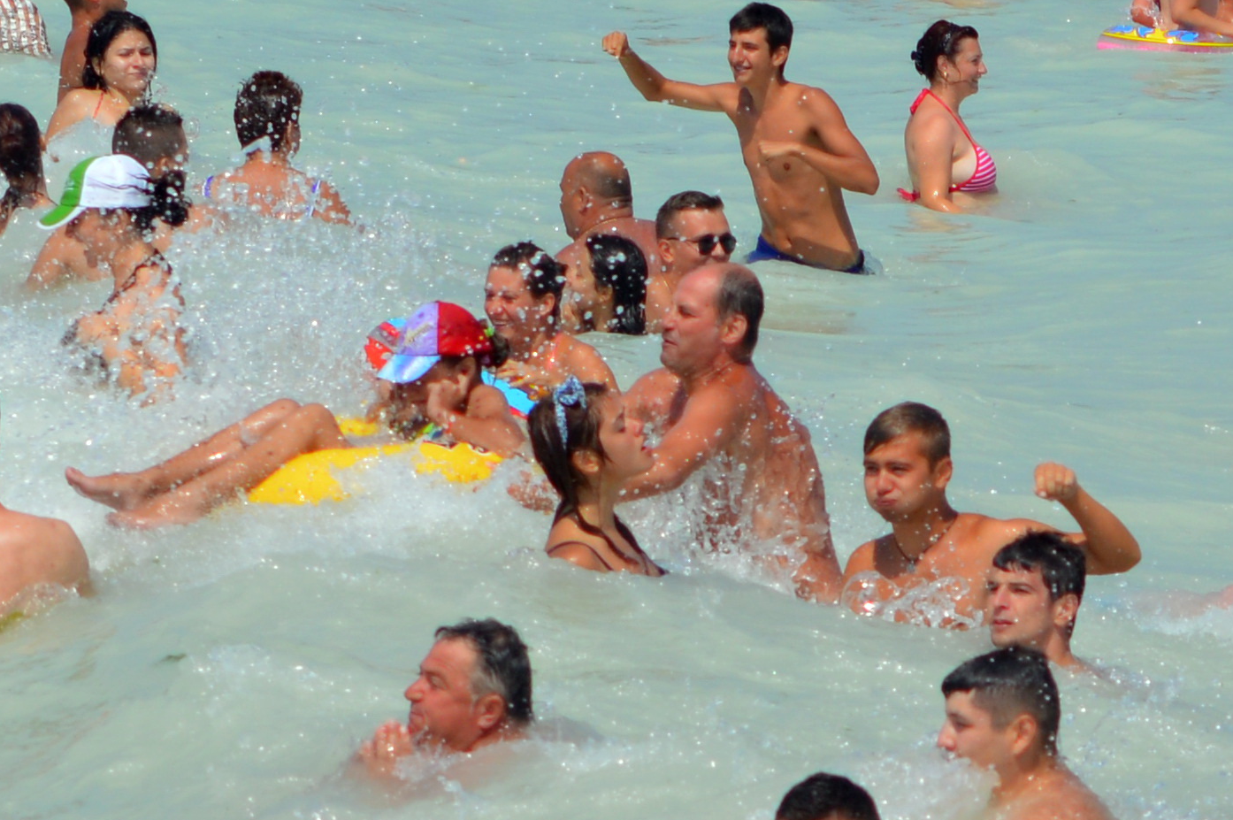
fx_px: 15502
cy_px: 5
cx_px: 1067
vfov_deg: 3.0
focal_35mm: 453
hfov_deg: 4.6
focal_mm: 70
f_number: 6.3
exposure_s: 1/640
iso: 100
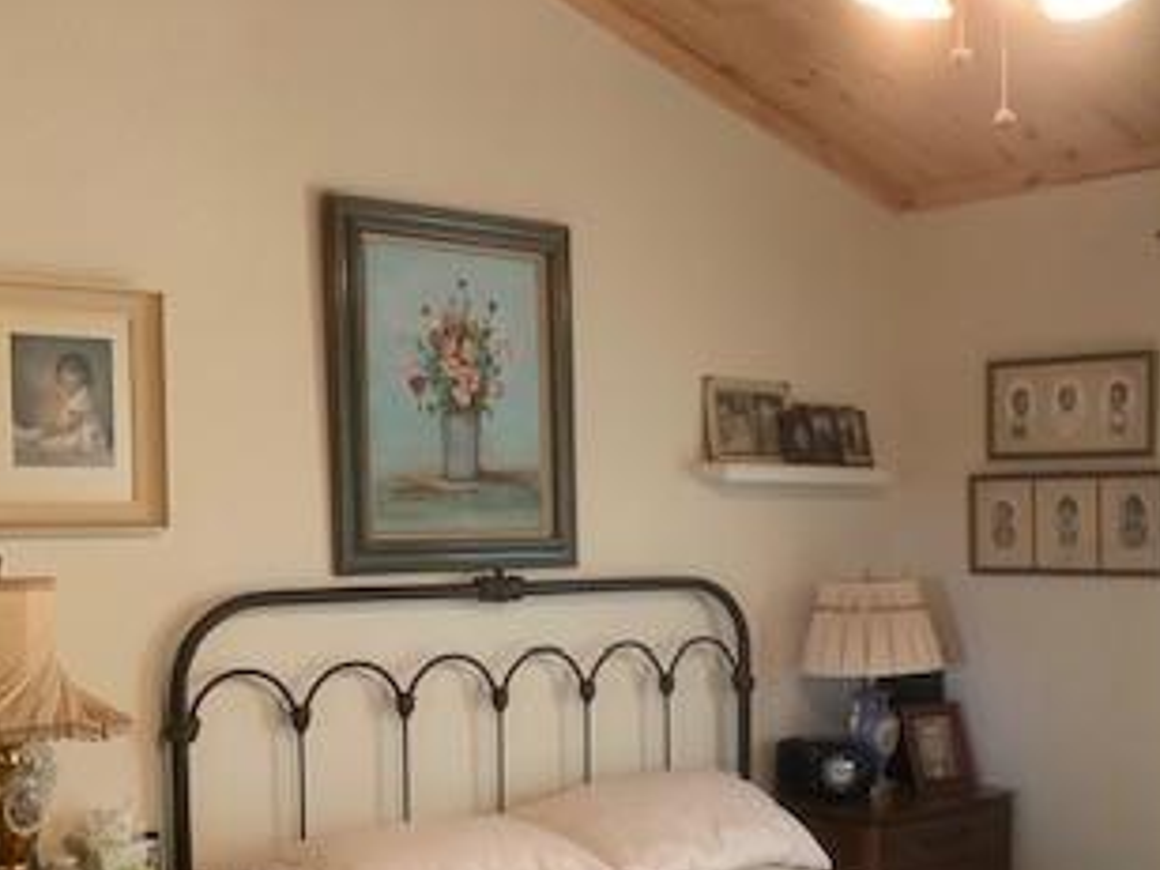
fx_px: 1810
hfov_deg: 34.9
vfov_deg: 26.7
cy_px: 652
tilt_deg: -3.2
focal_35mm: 54
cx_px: 840
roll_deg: -0.2
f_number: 1.8
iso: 160
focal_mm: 4.25
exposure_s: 1/60
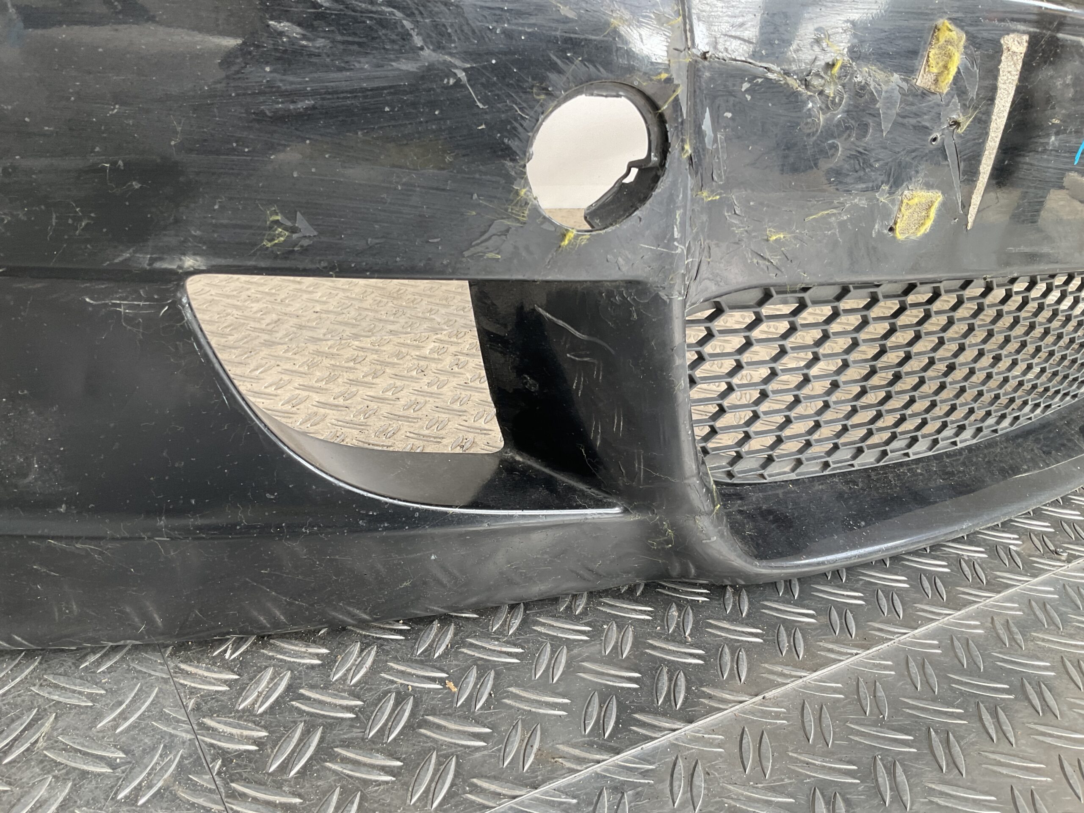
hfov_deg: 61.7
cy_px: 406
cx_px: 542
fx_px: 908
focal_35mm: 29
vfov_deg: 48.2
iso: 50
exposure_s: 1/100
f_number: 1.8
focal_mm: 3
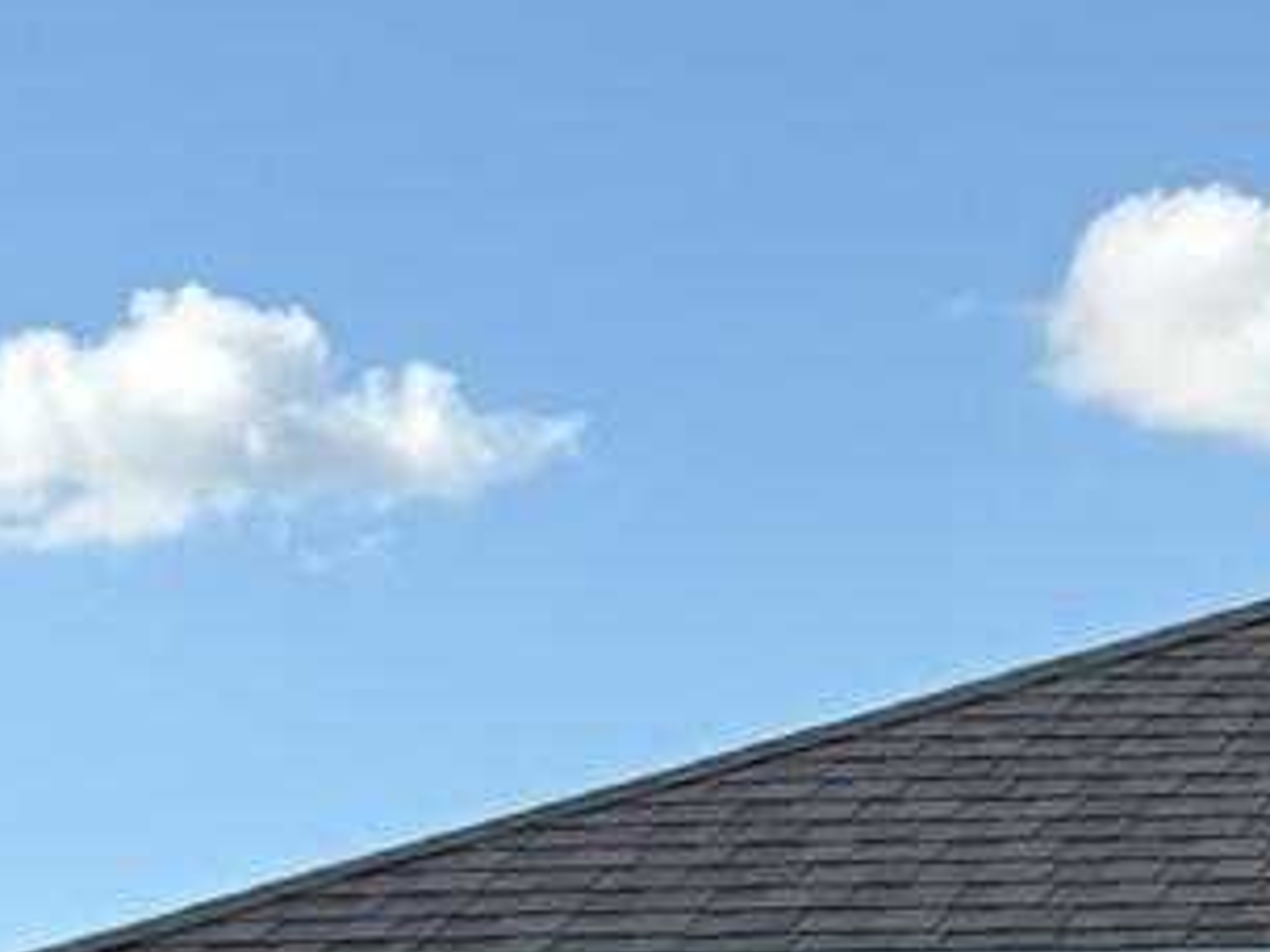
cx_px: 2724
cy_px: 1357
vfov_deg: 7.9
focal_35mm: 184
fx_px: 6751
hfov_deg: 9.8
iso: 50
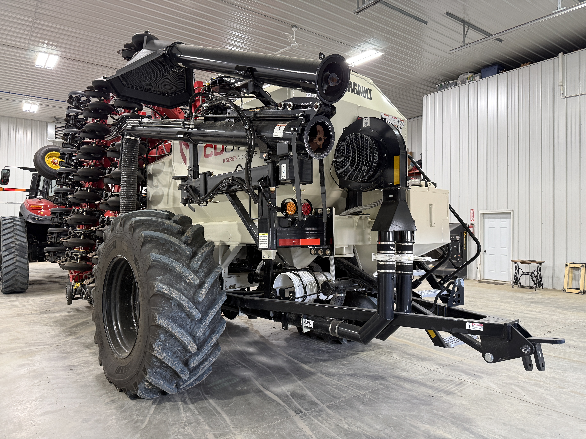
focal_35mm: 24
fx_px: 406
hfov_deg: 71.6
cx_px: 293
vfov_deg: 56.8
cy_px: 220
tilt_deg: +2.1
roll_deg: -0.6
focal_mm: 6.76
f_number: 1.78
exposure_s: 1/60
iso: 250
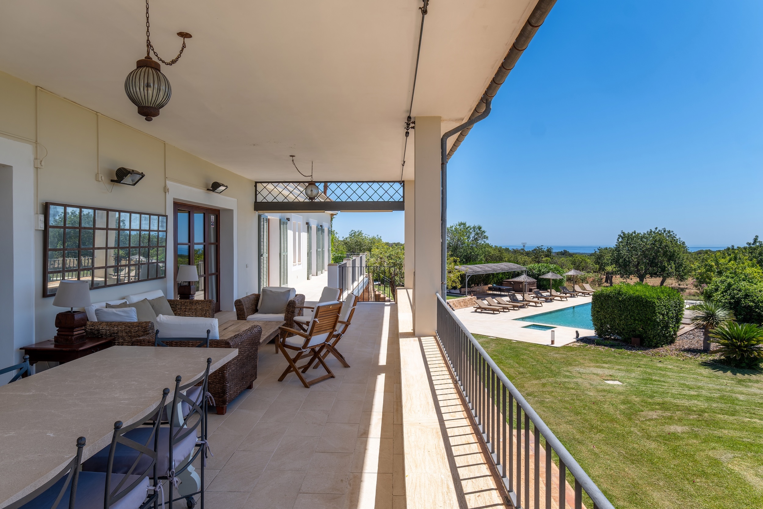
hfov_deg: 78.6
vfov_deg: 57.2
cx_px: 382
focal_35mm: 22
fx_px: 466
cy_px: 254
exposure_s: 1/680
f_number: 8
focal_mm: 14.5
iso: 160
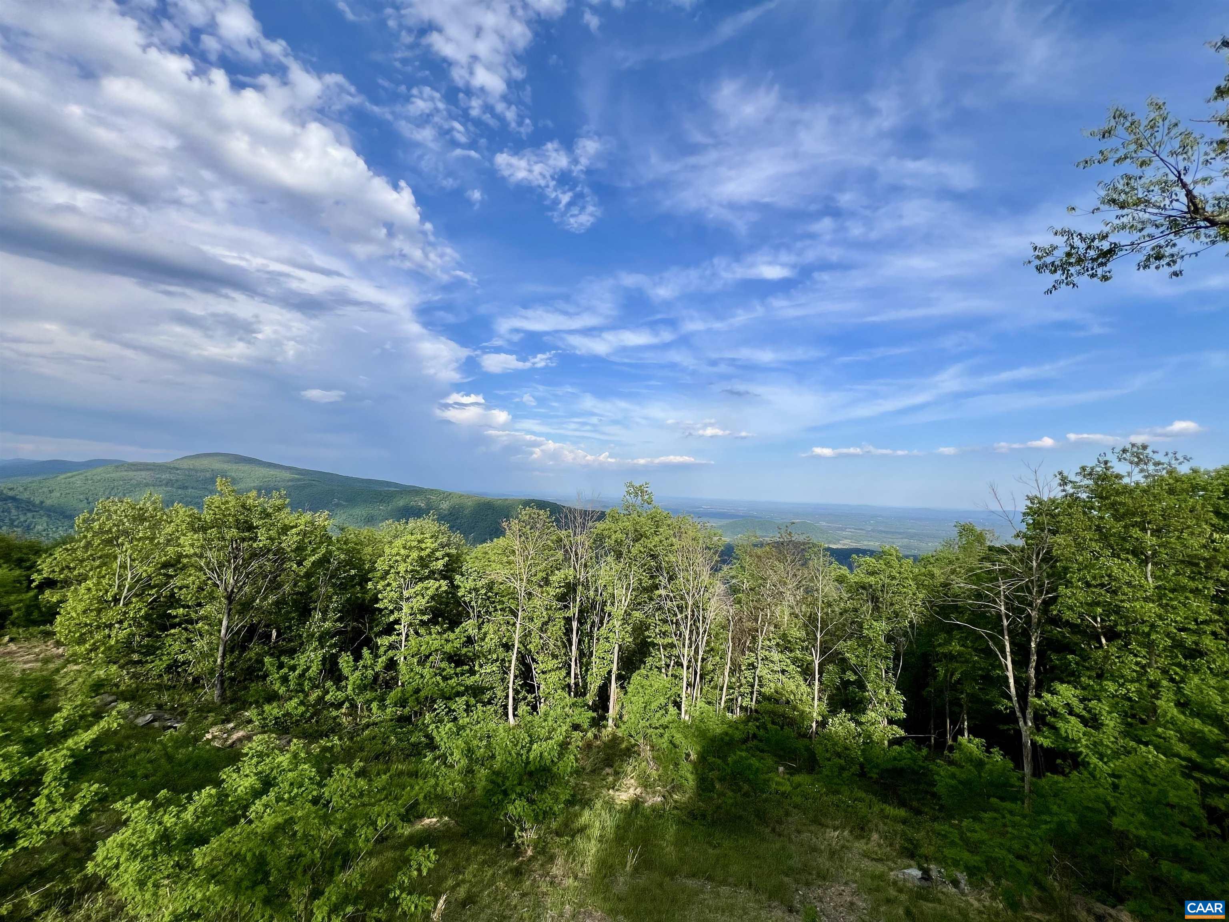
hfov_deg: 106.2
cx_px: 614
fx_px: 462
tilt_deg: +2.6
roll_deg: -2.1
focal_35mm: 13
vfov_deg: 89.9
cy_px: 461
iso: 32
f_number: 1.8
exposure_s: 1/1727
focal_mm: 1.57
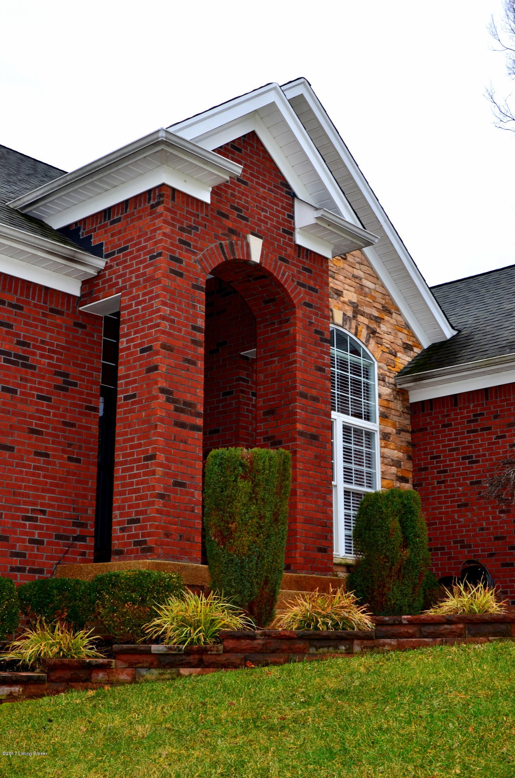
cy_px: 389
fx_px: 1035
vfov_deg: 41.2
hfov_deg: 27.9
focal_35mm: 48
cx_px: 258
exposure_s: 1/60
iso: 200
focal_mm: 32
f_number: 10
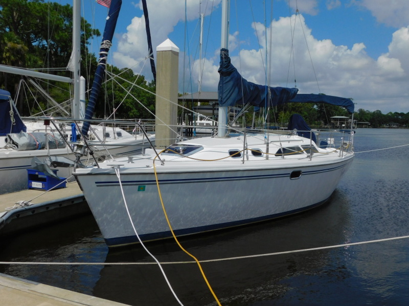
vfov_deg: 39.7
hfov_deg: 51.4
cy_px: 153
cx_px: 204
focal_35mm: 36
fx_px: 425
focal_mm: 6.3
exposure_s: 1/800
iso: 125
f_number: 7
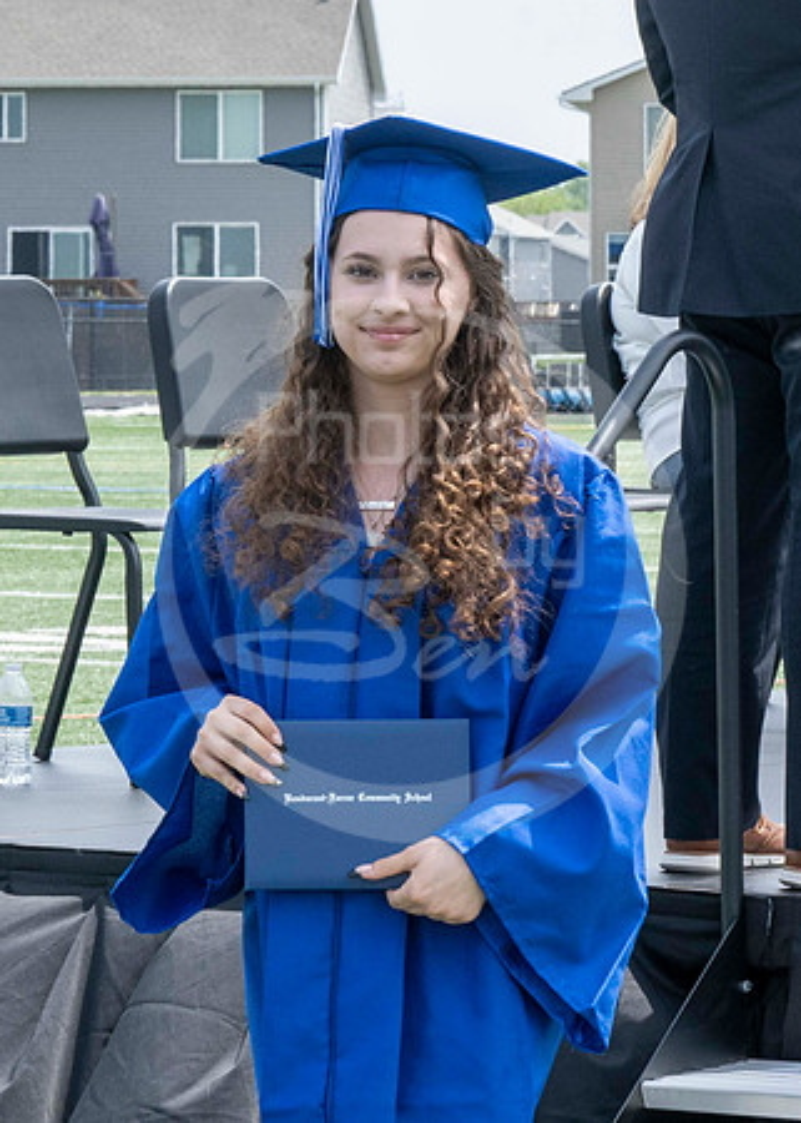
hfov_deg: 7.0
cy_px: 361
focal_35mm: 206
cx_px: -11
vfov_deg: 9.8
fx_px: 6564
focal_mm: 70
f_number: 13
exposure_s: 1/250
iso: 200
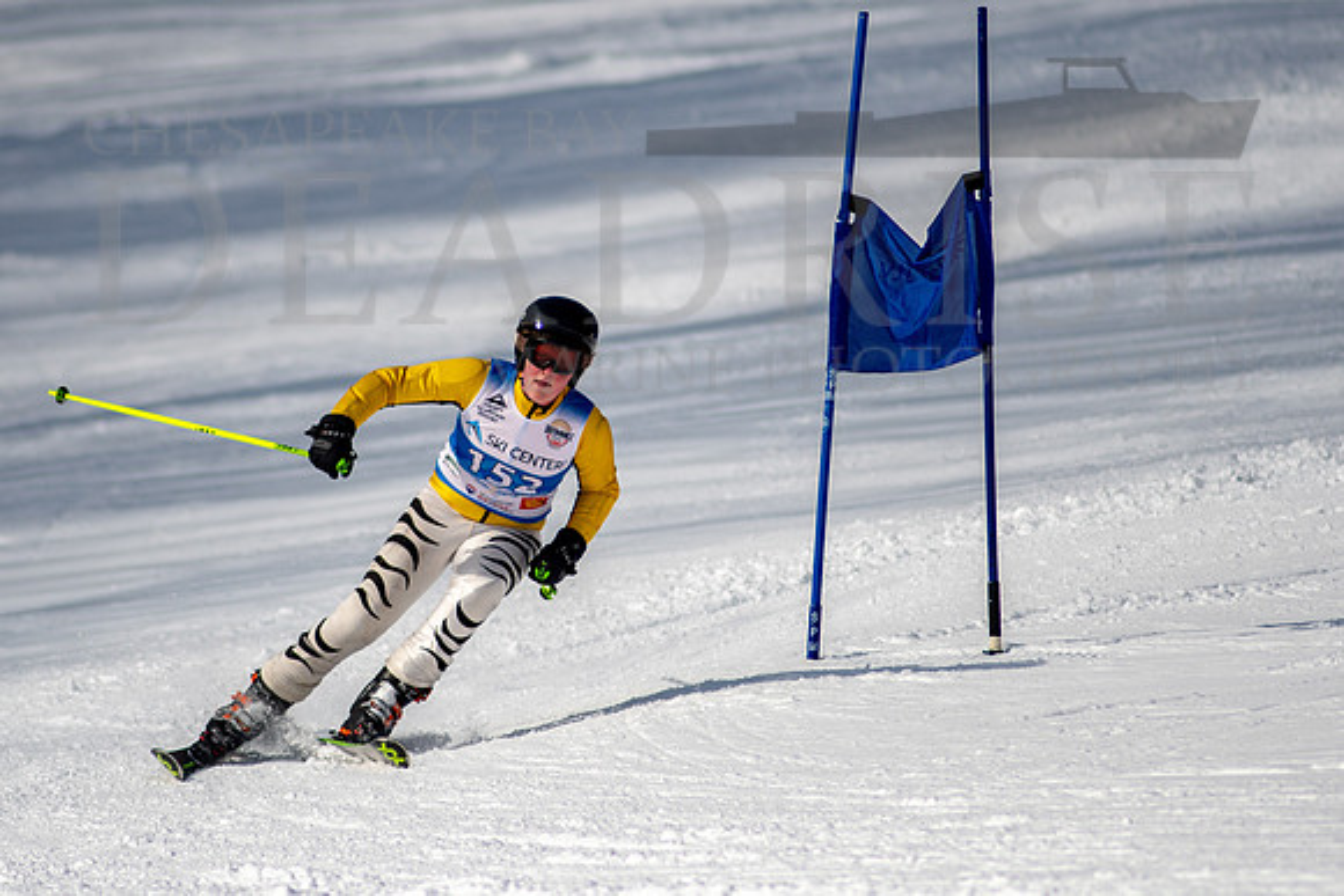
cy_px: 400
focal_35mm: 613
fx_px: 22903
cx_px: 585
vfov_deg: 2.2
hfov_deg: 3.4
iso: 100
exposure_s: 1/6400
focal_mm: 300
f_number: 2.8
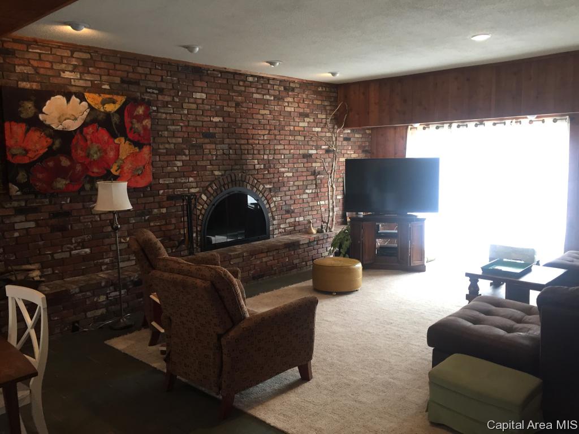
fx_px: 485
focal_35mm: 29
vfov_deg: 48.2
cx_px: 290
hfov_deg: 61.7
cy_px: 217
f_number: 2.2
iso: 40
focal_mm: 4.15
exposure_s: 1/30
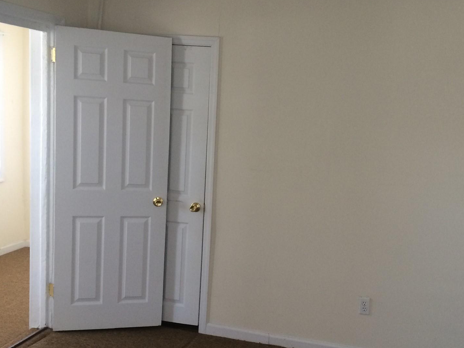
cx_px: 294
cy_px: 188
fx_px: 576
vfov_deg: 33.6
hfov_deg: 43.5
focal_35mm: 43
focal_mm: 4.12
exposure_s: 1/30
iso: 125
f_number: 2.2
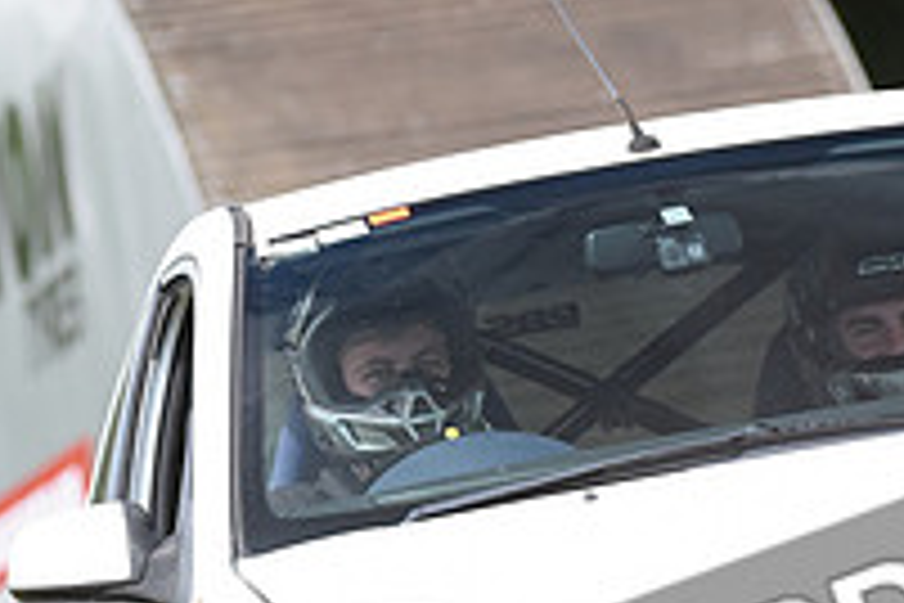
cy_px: 866
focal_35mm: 576
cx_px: 607
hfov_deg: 3.6
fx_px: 14463
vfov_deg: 2.4
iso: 1600
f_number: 5.6
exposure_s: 1/1000
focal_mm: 200
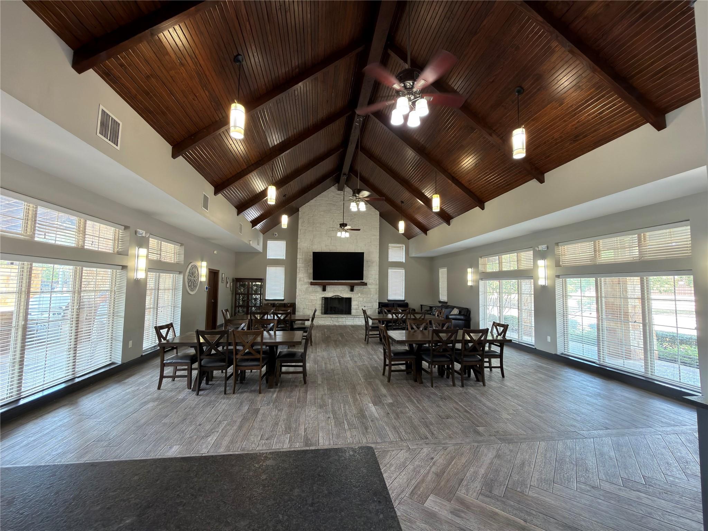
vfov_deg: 85.7
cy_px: 266
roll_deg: -1.0
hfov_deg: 102.1
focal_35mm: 14
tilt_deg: +3.9
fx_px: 286
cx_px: 354
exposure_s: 1/30
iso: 80
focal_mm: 2.22
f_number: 2.2
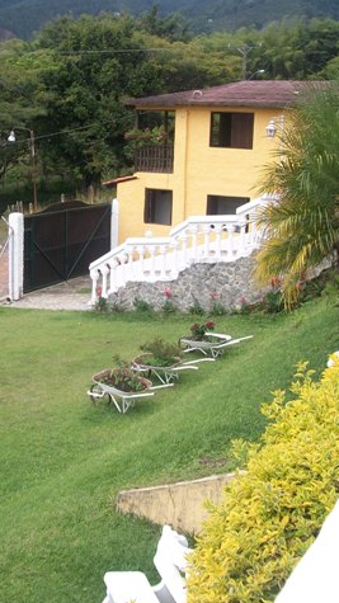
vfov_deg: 43.7
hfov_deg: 25.0
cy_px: 302
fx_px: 751
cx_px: 71
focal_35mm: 47
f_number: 2.9
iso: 80
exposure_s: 1/640
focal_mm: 5.7
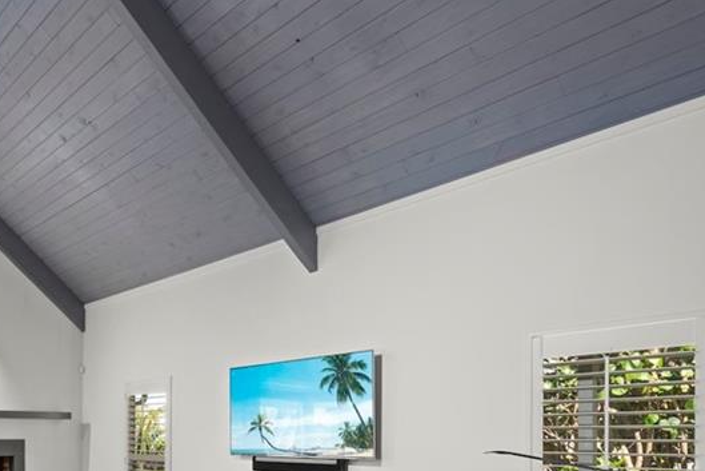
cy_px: 444
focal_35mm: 31
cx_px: 88
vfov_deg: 38.7
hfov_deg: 53.7
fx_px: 607
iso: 160
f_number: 10
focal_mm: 16
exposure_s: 1
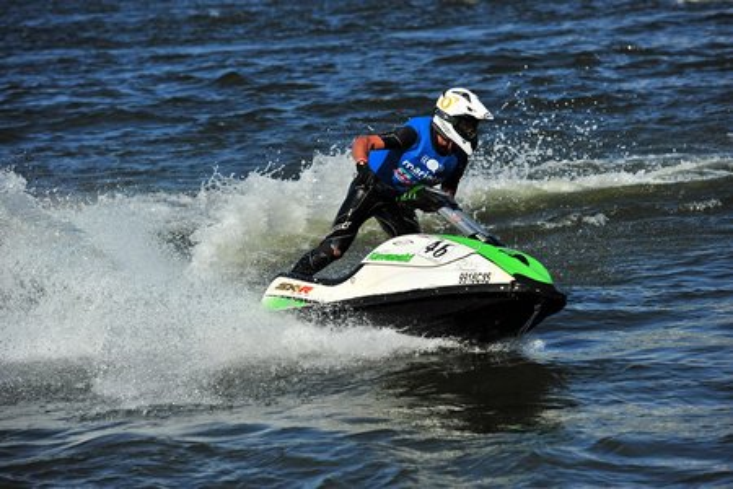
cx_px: 366
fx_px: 3156
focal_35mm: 155
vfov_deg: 8.9
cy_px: 244
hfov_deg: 13.2
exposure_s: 1/2000
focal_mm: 155
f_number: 5.6
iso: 200
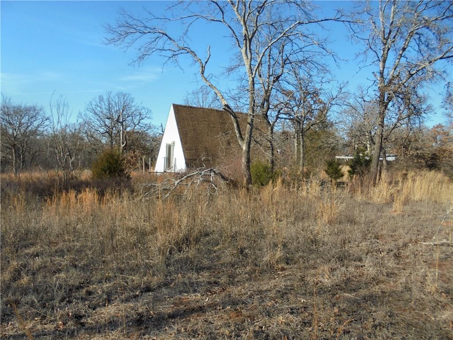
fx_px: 340
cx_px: 226
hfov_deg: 67.3
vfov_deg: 53.1
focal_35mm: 26
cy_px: 170
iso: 100
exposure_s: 1/640
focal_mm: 4.6
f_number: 3.5
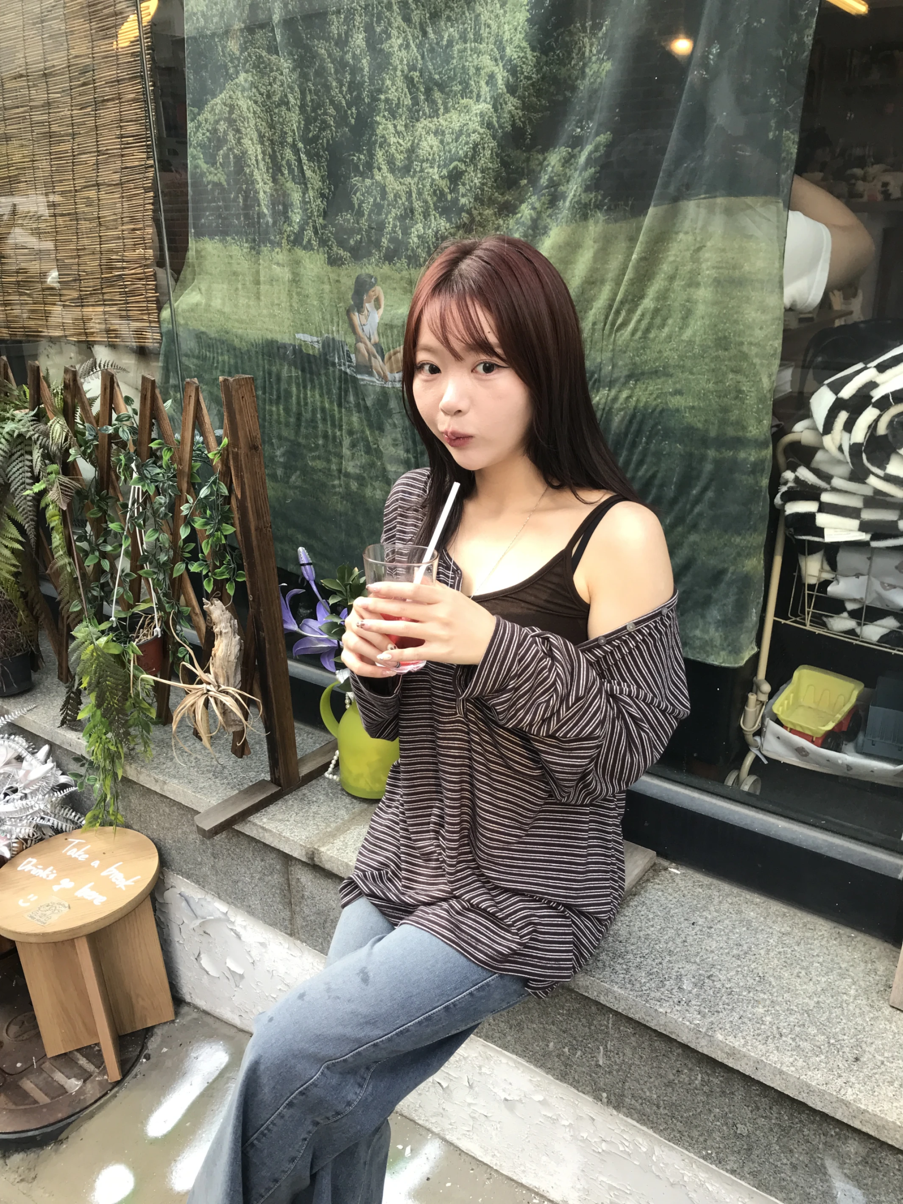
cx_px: 452
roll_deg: +1.1
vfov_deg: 63.4
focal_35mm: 28
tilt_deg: -19.8
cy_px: 602
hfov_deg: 49.7
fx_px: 974
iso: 32
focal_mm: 3.99
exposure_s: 1/120
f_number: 1.8
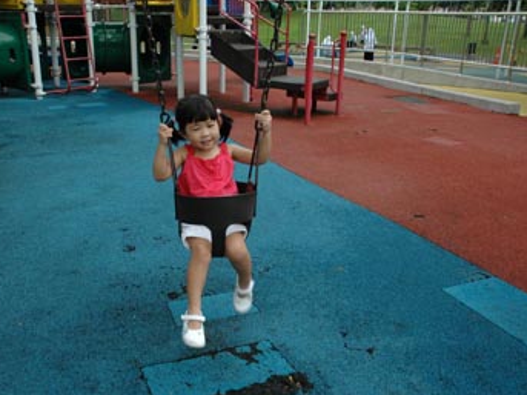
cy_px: 195
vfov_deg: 38.6
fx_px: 563
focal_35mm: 37
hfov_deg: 50.1
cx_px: 234
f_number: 7.1
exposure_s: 1/200
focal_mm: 22
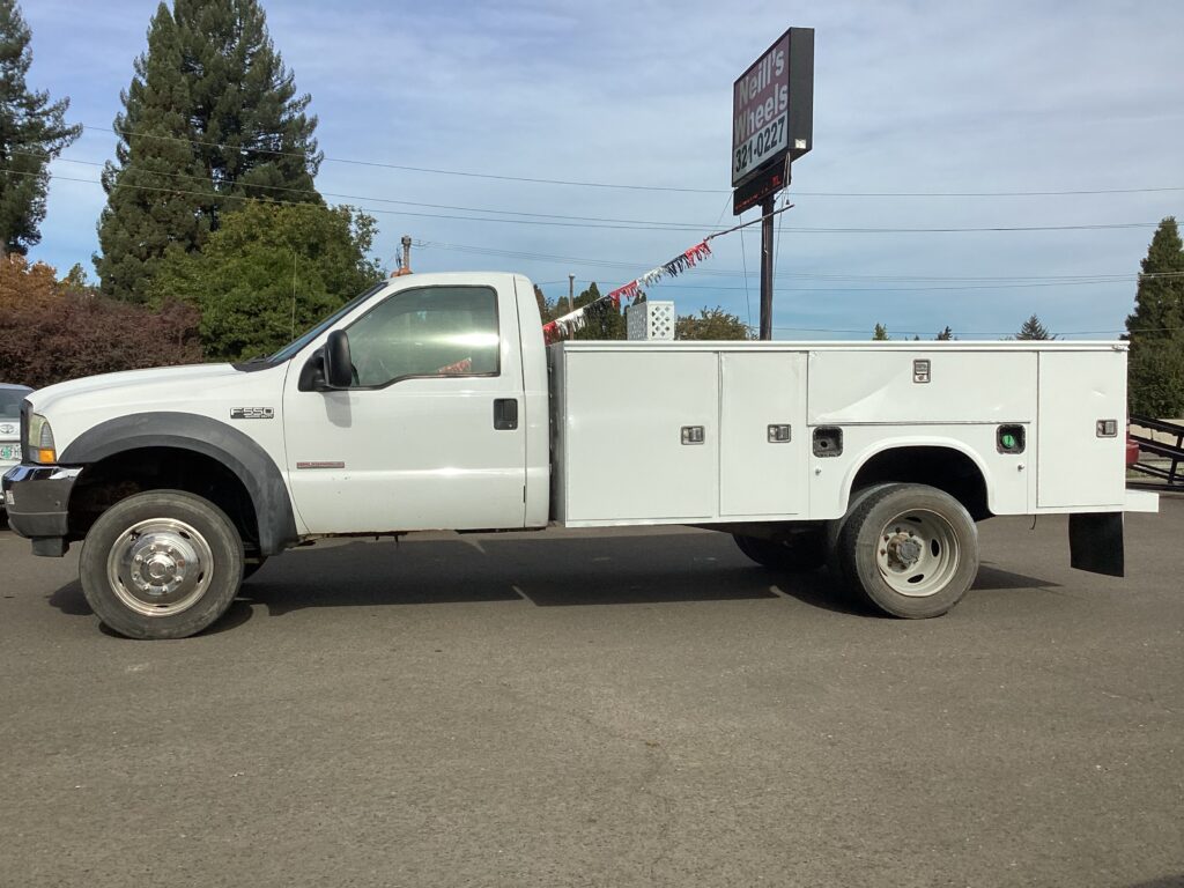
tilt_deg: -4.3
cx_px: 592
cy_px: 444
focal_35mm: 31
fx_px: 1060
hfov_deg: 58.4
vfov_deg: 45.4
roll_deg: -0.5
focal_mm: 3.3
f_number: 2.4
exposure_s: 1/2146
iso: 25
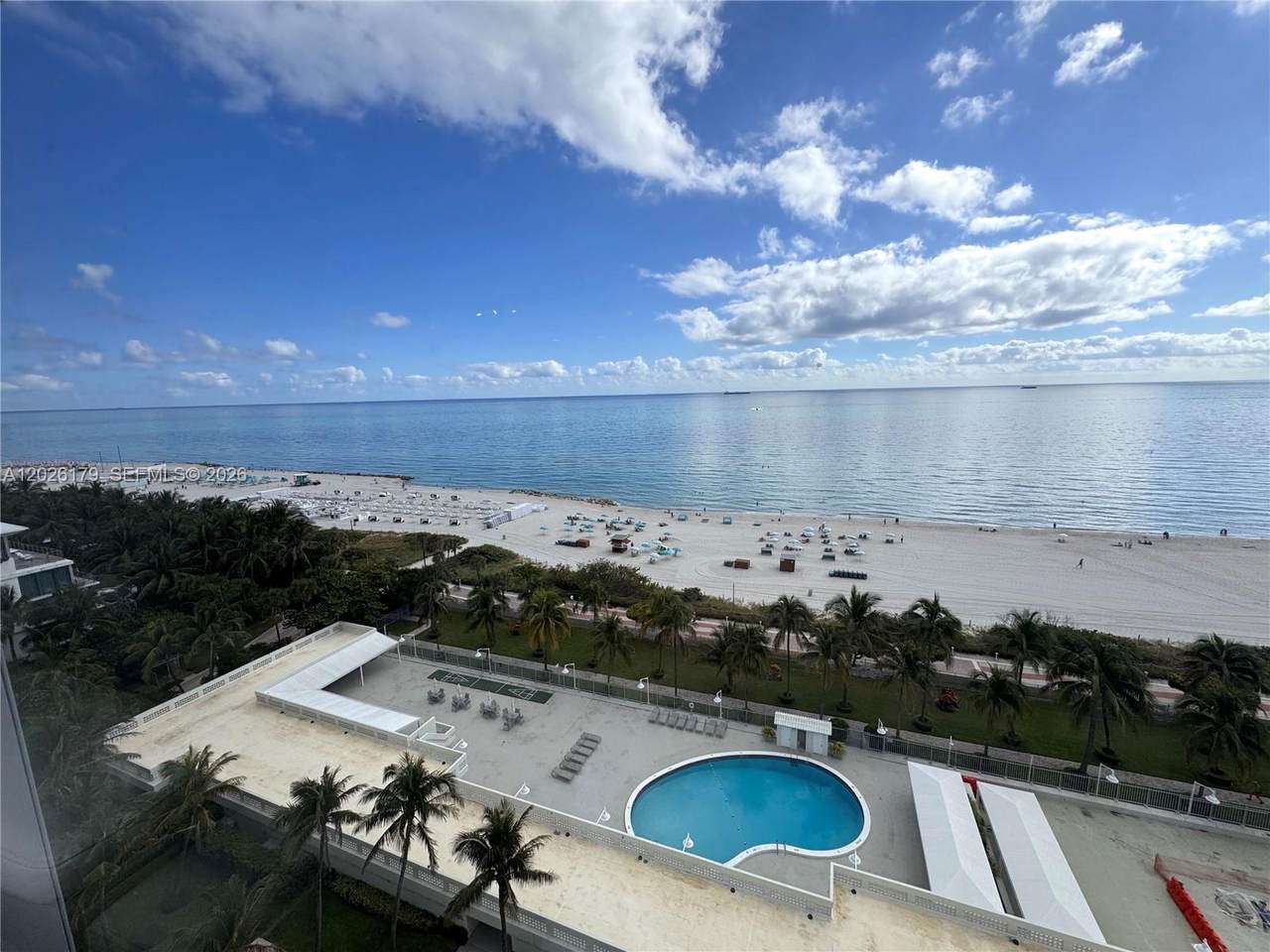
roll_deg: +1.5
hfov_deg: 102.1
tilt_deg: -9.9
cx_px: 635
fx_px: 514
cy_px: 476
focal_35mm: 14
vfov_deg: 85.7
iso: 50
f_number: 2.2
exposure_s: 1/1672
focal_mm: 2.22
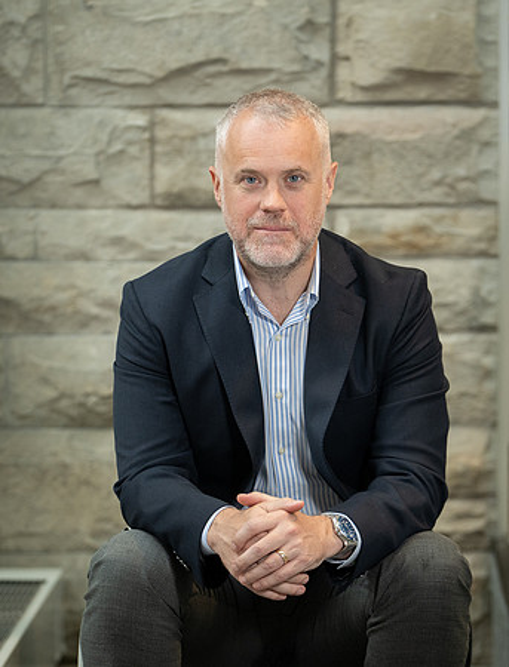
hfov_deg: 9.3
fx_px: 3143
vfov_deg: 12.1
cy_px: 333
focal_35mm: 162
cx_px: 233
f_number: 3.2
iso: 1000
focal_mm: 110
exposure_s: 1/160
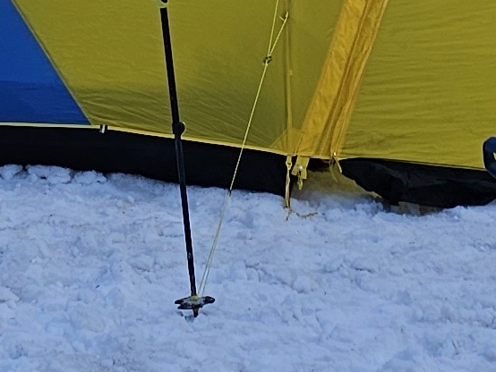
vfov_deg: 8.0
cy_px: -658
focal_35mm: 166
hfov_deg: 11.8
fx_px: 2380
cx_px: 75
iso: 16
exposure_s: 1/232
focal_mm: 6.3
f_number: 1.7
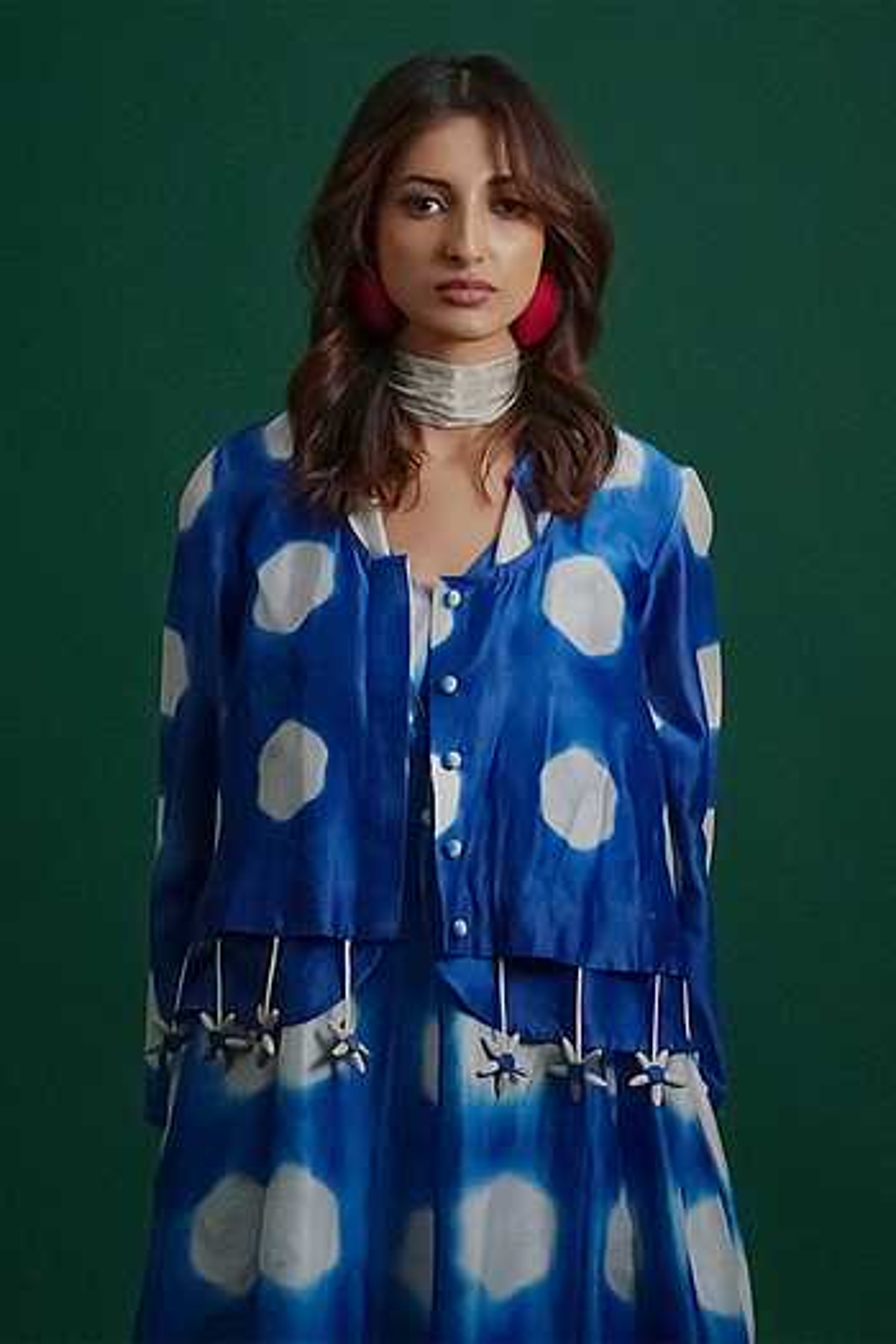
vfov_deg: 38.0
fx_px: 1952
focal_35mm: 52
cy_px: 672
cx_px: 448
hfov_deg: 25.8
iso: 2000
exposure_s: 1/640
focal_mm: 52.3
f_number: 2.8
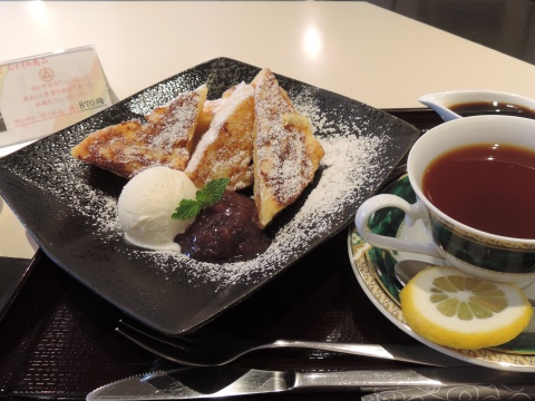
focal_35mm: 24
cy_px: 200
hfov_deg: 71.6
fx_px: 371
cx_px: 268
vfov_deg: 56.8
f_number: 2.8
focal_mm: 5.1
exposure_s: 1/30
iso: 200
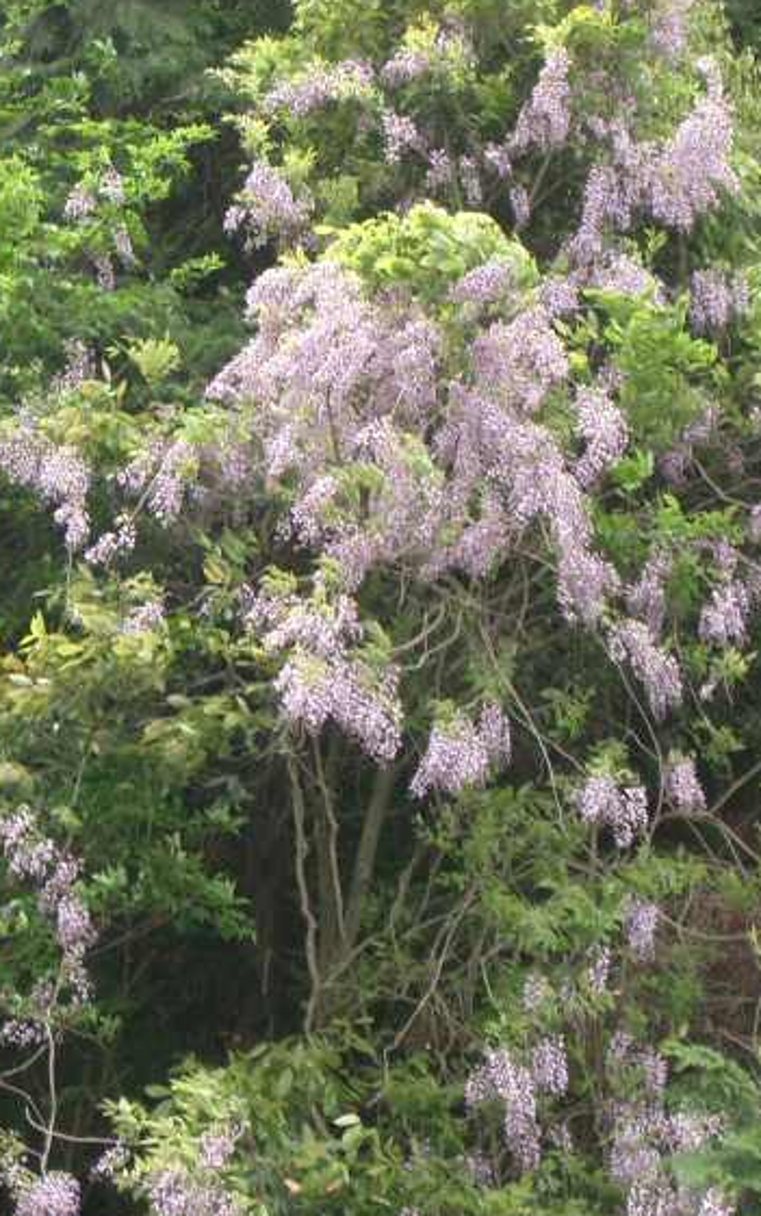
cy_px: 516
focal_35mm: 134
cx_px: 528
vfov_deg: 15.6
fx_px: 4443
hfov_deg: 9.8
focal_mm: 17.4
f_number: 4.8
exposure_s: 1/100
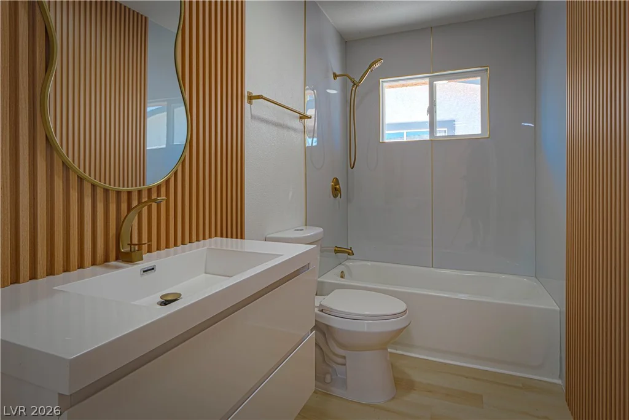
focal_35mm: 18
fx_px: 315
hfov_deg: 90.0
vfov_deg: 67.4
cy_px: 210
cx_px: 314
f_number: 11
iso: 100
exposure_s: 6
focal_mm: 12
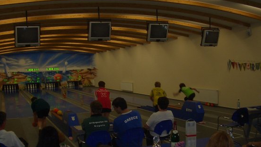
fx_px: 304
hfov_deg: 46.4
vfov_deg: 27.0
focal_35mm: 44
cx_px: 121
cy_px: 92
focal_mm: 5.8
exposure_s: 1/40
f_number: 4.3
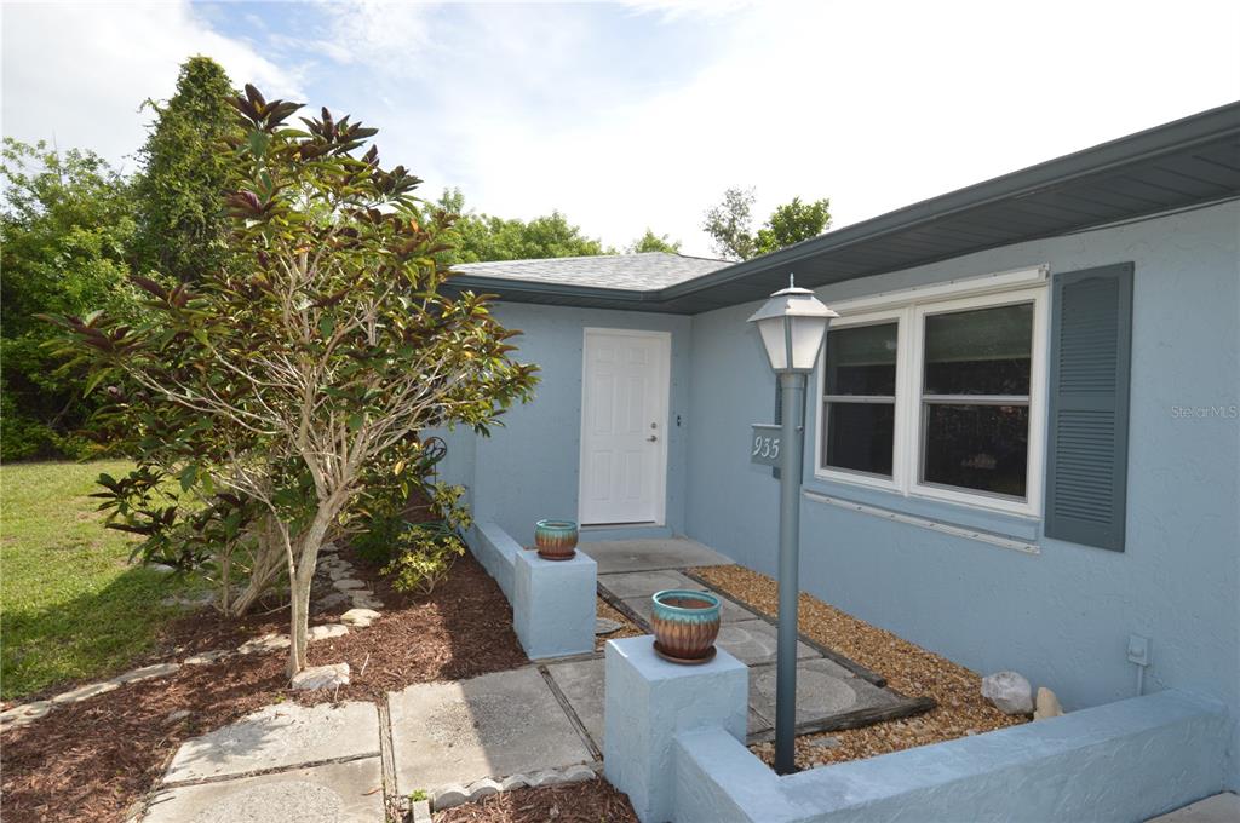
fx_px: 619
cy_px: 412
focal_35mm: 18
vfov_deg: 67.2
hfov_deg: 90.1
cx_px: 620
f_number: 7.1
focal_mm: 12
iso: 100
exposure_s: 1/200
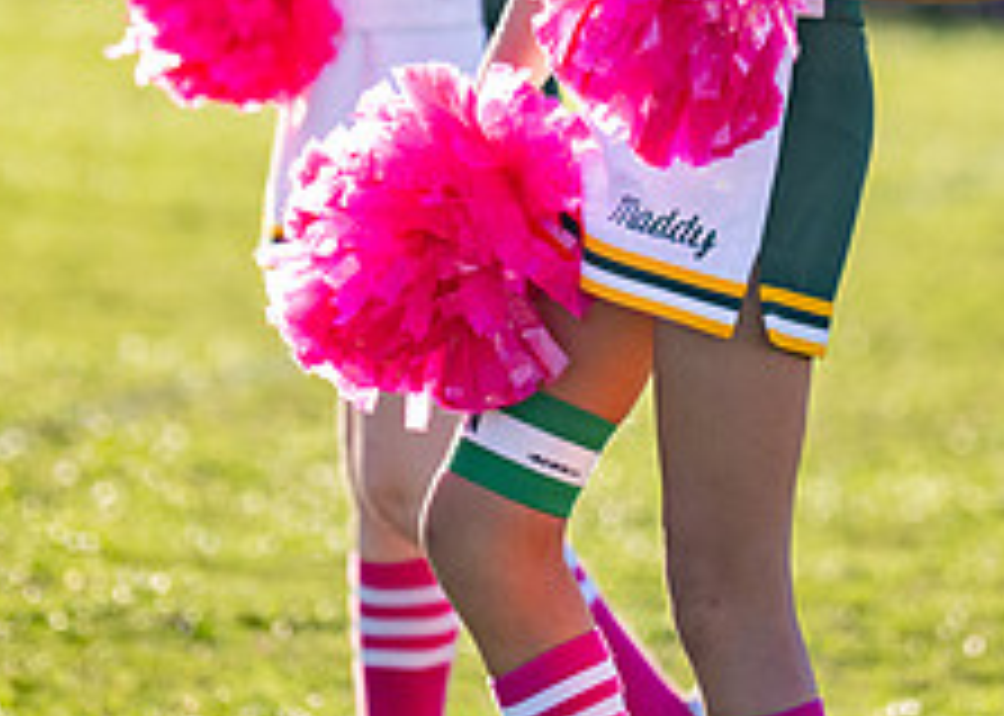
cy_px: -144
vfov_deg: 2.5
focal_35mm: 565
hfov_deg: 3.6
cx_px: 671
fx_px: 16101
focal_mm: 164
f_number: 2.8
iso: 500
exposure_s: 1/2500
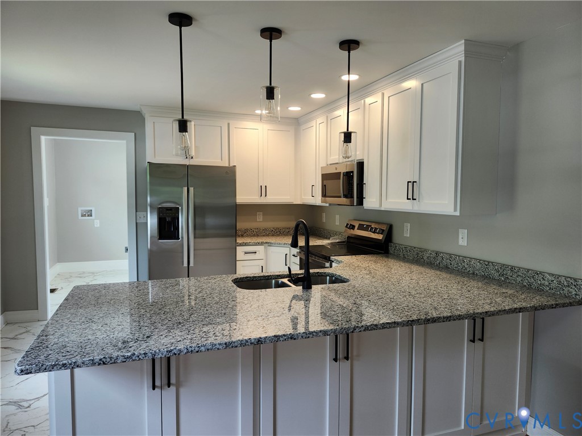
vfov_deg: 58.9
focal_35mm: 23
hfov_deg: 73.9
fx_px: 387
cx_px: 291
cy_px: 218
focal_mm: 5.54
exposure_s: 1/180
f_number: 1.8
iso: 100
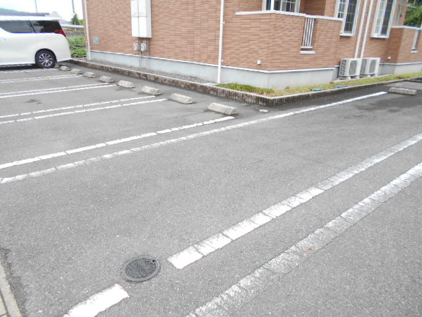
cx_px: 211
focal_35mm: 26
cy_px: 158
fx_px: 317
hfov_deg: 67.3
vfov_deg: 53.1
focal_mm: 4.6
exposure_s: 1/250
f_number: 3.2
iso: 100
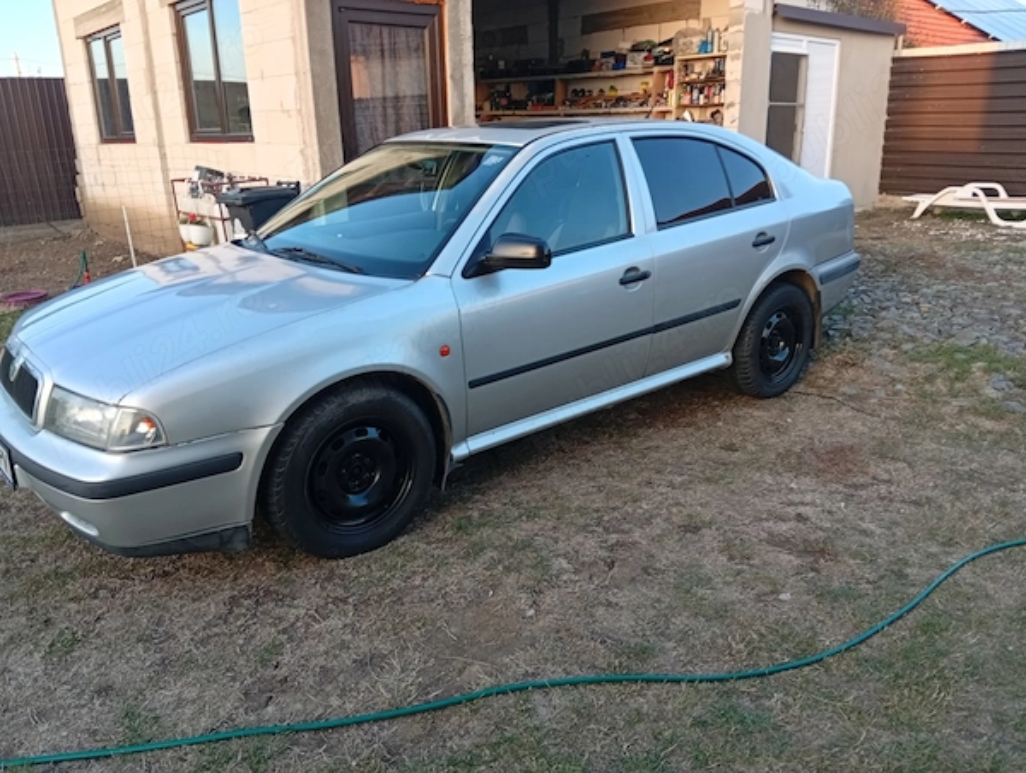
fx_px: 772
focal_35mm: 26
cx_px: 513
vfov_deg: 53.2
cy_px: 386
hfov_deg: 67.2
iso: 97
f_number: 1.8
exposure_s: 1/50
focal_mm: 3.96
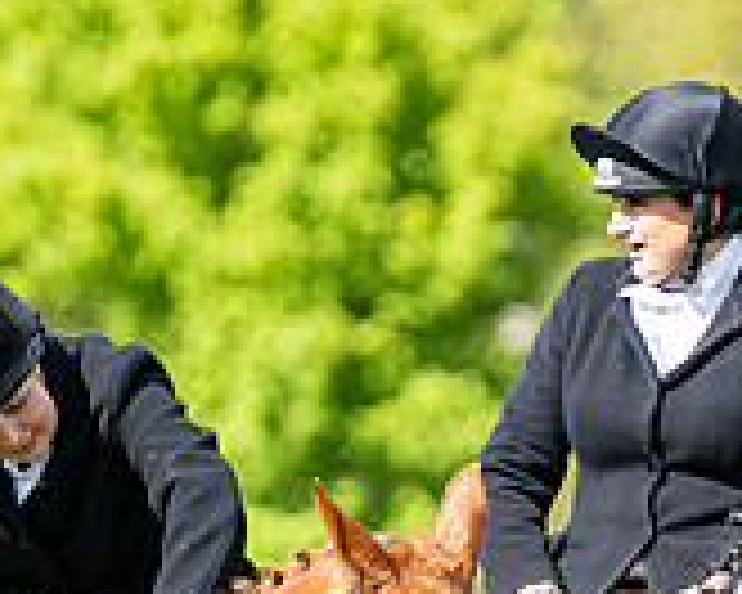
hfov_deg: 2.1
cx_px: 434
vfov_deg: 1.7
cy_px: 914
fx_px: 20291
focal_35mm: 924
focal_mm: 240
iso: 400
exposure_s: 1/2000
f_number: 4
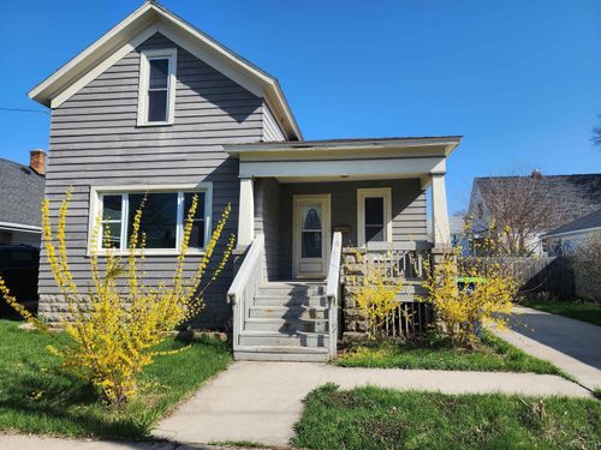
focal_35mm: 23
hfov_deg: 73.9
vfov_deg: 58.9
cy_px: 225
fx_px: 399
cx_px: 300
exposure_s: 1/857
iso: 12
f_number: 1.8
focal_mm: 6.4
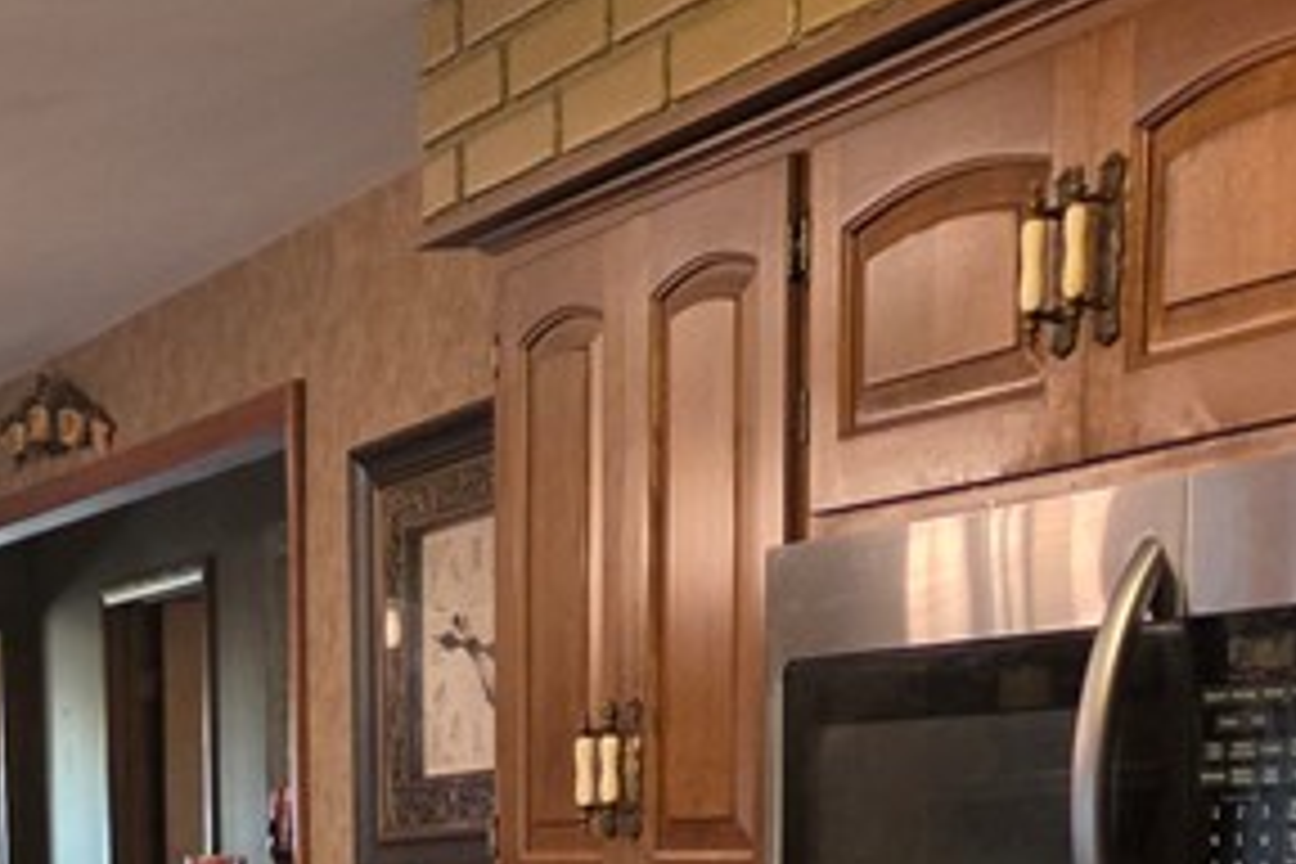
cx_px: -477
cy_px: 1278
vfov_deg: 15.0
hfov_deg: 21.2
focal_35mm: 85
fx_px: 3060
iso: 320
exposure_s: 1/120
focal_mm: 5.4
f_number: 1.8
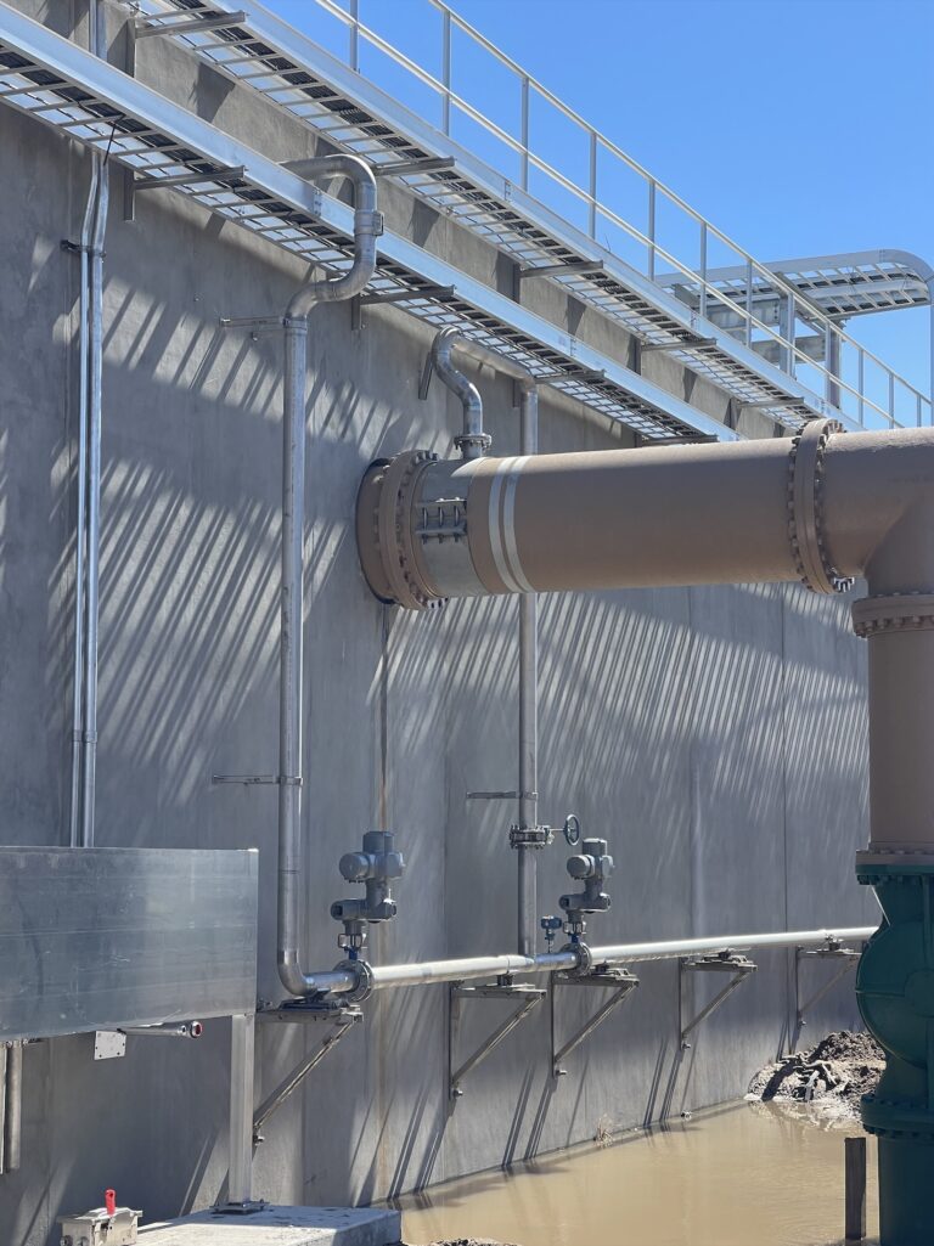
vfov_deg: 30.3
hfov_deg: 22.9
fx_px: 2304
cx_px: 467
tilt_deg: +6.0
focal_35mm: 64
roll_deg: -0.6
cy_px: 623
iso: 20
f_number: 2.2
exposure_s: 1/786
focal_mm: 7.5
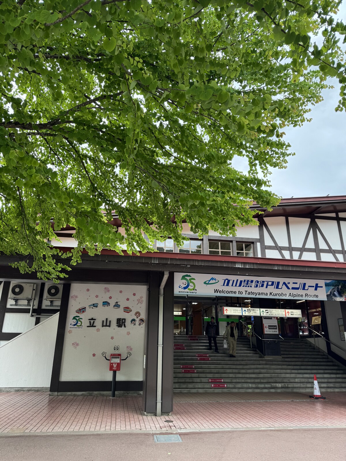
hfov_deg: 56.8
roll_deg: -1.5
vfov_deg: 71.6
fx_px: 320
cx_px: 173
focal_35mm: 24
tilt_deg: +19.5
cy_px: 230
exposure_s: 1/175
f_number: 1.78
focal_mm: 6.76
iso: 64
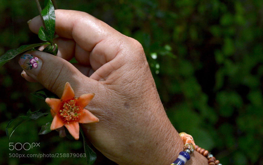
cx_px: 132
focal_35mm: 59
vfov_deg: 22.0
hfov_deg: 34.5
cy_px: 79
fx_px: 423
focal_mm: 38
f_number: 6.3
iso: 400
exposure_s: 1/125
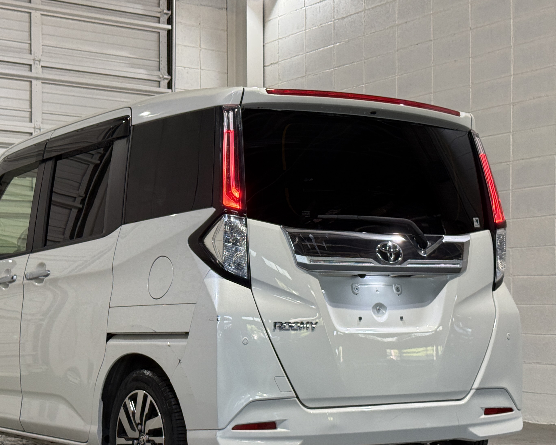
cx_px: 218
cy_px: 286
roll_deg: +0.2
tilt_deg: +1.4
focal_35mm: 69
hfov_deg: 27.4
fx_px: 1135
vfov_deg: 22.1
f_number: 1.78
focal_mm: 6.76
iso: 64
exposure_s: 1/60
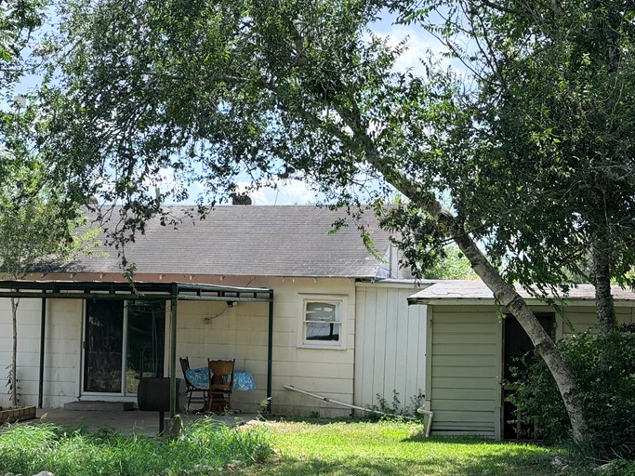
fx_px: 1321
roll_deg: -1.7
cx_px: 230
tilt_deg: +0.3
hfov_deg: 26.9
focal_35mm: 72
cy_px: 319
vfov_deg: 20.4
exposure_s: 1/2146
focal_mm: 6.76
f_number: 1.78
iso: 80
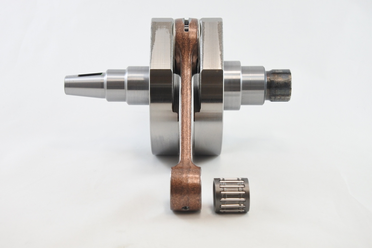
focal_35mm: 63
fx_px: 651
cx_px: 186
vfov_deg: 21.6
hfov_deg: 31.9
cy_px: 124
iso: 720
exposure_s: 1/125
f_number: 5
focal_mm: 23.6
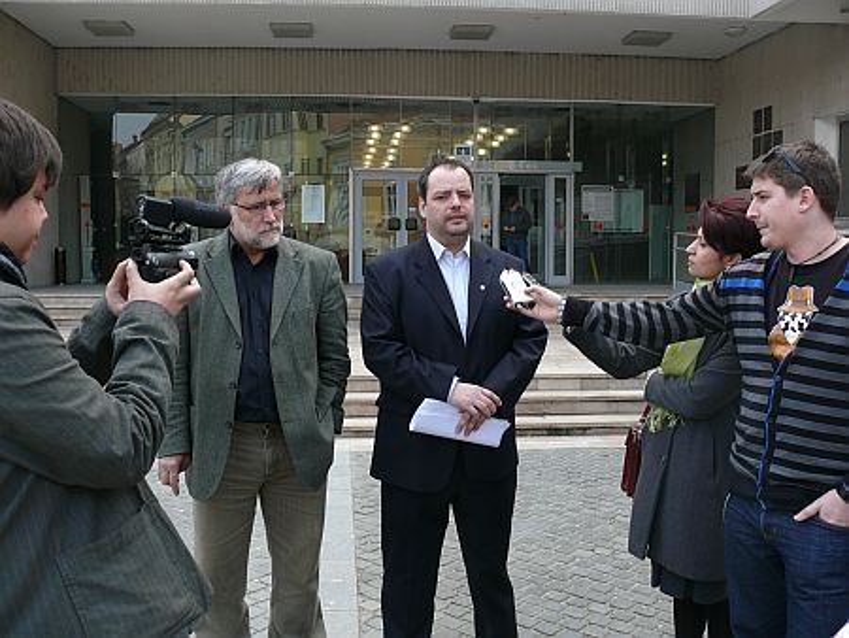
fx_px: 859
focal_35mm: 35
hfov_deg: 52.6
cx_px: 424
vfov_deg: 40.7
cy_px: 319
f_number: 4
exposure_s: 1/125
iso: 100
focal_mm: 7.4
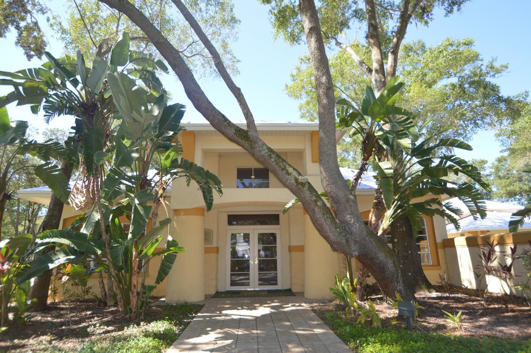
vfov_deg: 64.4
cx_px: 269
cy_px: 178
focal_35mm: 19
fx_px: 280
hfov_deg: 87.0
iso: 100
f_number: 3.8
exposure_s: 1/160
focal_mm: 12
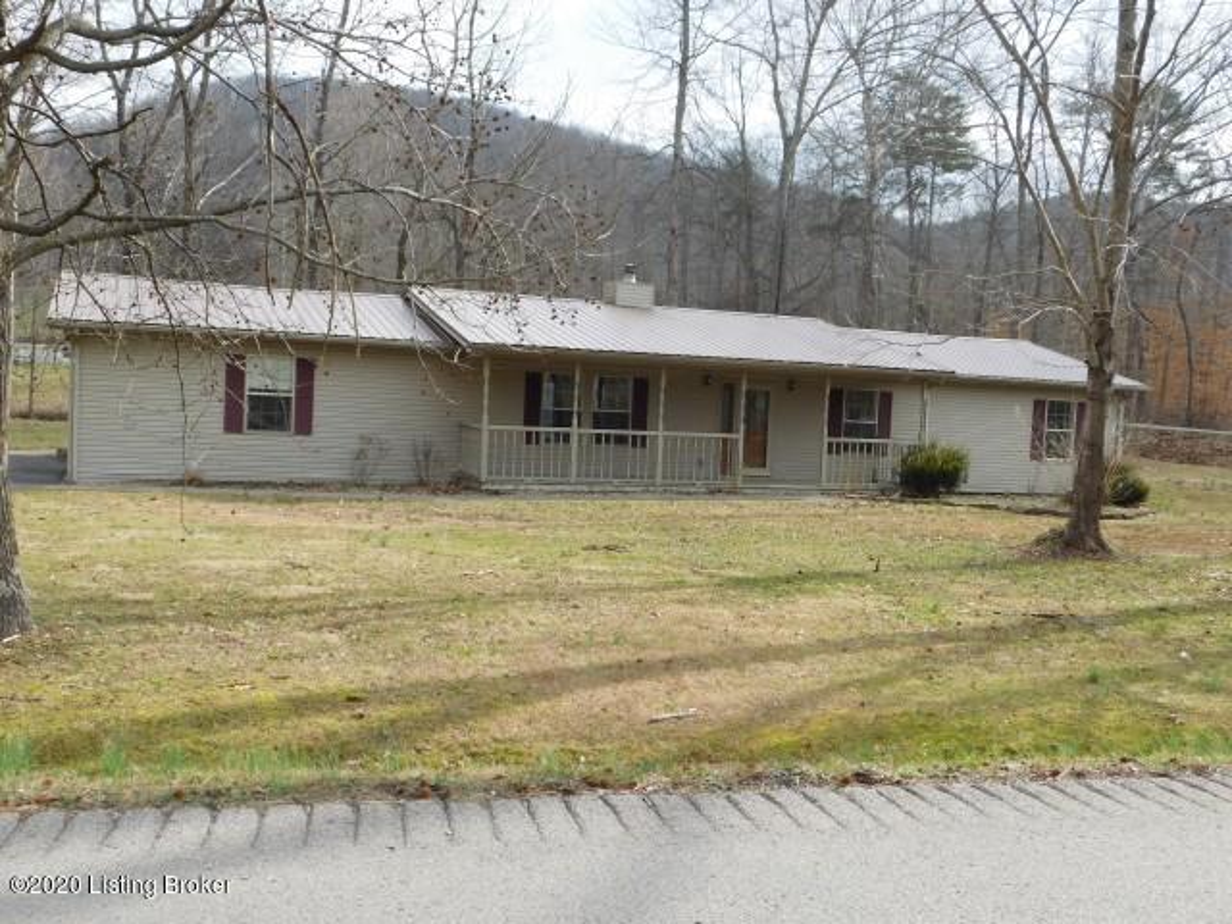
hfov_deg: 51.4
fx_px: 1281
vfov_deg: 39.7
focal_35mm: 36
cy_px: 462
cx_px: 616
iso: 125
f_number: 3.5
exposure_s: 1/500
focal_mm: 6.3
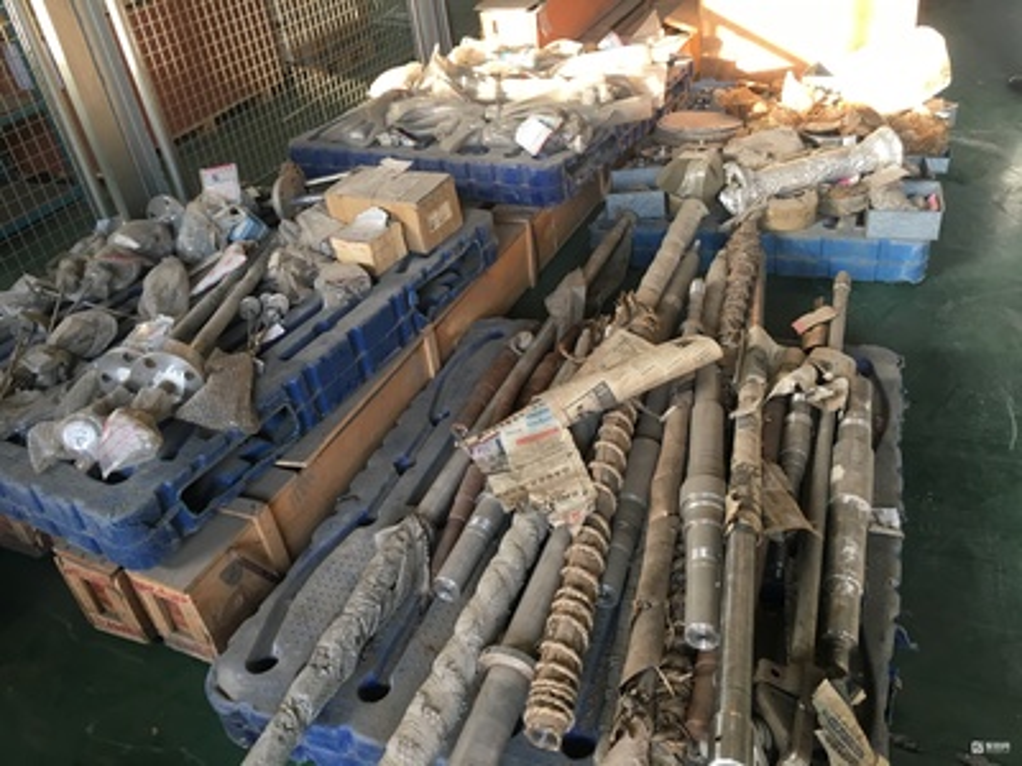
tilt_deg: -34.8
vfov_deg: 48.2
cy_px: 383
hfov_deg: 61.7
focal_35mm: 29
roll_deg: +8.8
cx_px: 511
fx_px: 856
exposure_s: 1/33
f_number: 2.2
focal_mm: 4.15
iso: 40
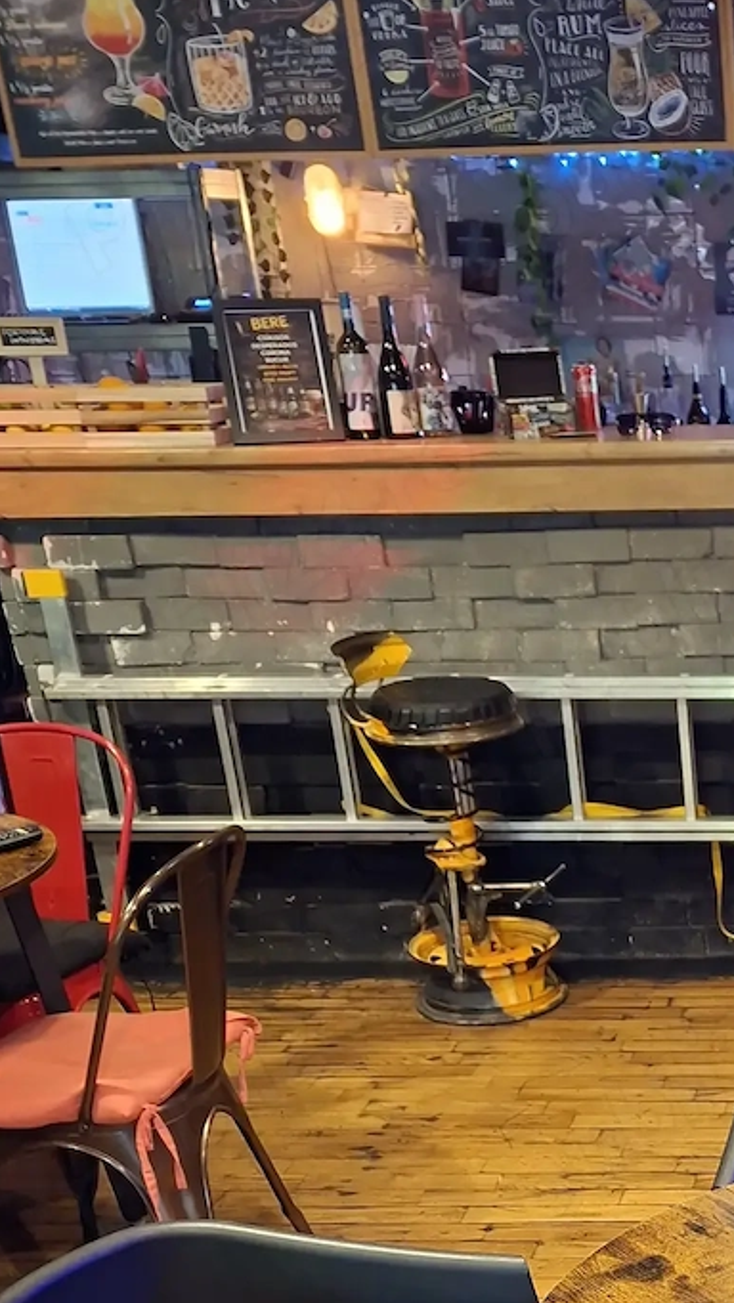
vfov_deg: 39.1
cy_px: 1175
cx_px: 939
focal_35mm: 49
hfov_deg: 22.1
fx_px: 1694
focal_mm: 5.54
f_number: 1.8
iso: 640
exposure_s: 1/25
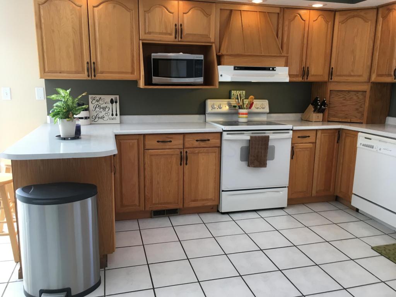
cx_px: 198
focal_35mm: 29
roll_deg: -0.2
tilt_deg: -9.8
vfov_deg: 48.2
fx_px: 332
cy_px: 148
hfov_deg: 61.7
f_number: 2.2
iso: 32
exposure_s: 1/30
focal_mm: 4.15
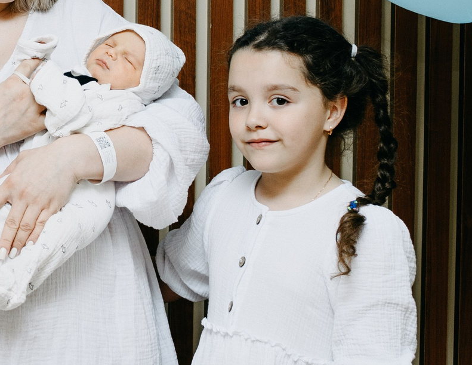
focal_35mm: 133
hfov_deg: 13.9
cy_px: 91
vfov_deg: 11.3
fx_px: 1833
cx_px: -189
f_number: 4
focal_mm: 35
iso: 200
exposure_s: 1/160
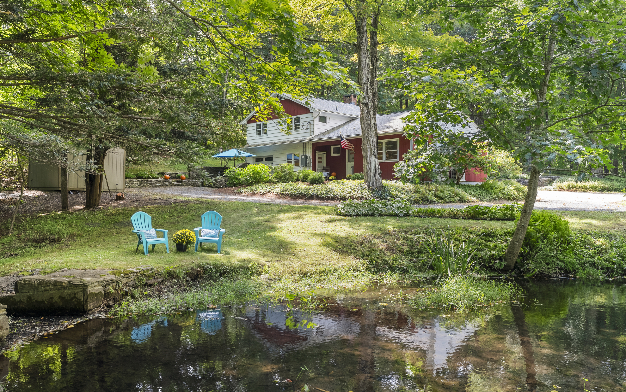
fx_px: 512
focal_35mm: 30
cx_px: 309
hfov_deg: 62.9
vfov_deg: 41.8
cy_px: 208
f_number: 5.6
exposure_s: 1/50
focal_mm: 29
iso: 160
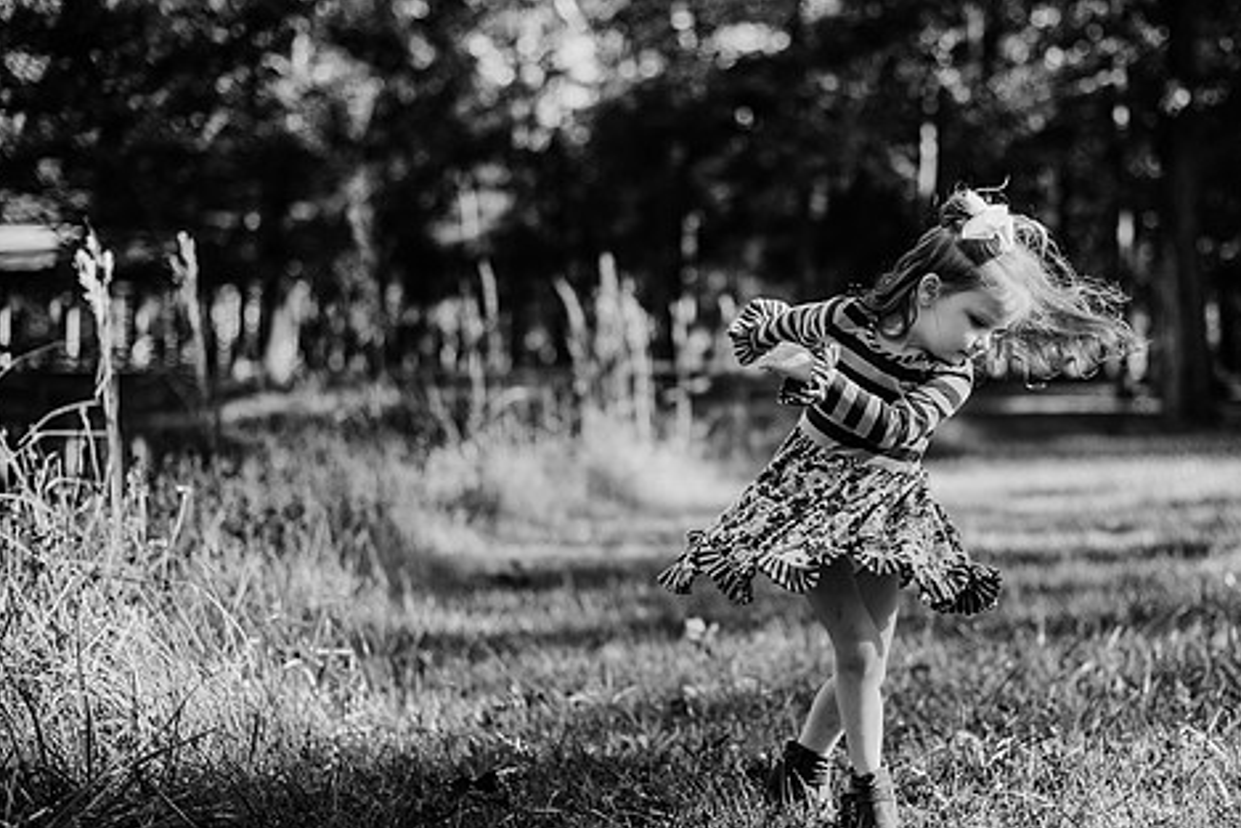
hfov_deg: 32.3
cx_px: 756
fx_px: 2137
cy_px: 399
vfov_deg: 21.9
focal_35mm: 62
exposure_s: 1/1000
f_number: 2
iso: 200
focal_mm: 50
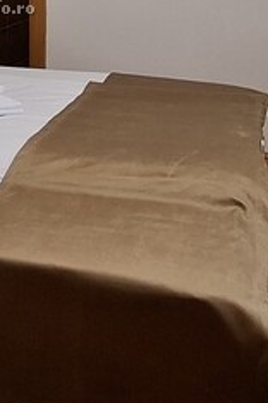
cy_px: -12
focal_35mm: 59
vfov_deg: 31.1
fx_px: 661
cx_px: -14
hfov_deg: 21.9
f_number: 2.2
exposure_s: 1/60
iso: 40
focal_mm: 1.74
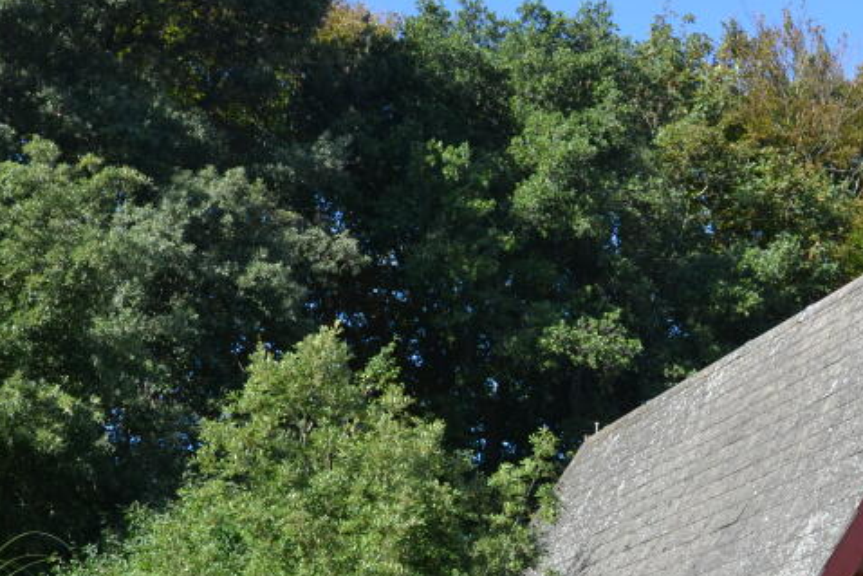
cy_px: 525
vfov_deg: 21.7
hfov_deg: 32.0
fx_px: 1464
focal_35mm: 61
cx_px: 679
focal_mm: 19
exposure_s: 1/160
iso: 100
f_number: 6.3
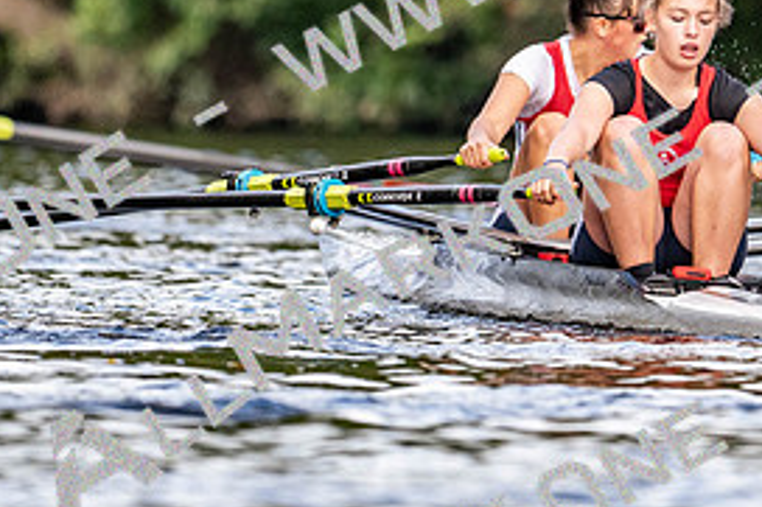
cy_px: 99
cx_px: 619
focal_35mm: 1280
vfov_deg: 1.1
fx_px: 27076
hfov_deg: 1.6
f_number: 4.5
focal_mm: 400
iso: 720
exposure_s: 1/2000
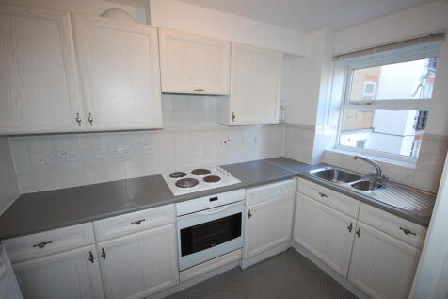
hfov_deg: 100.4
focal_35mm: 15
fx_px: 187
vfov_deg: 77.3
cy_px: 150
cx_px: 224
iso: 400
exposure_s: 1/60
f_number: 4
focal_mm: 10
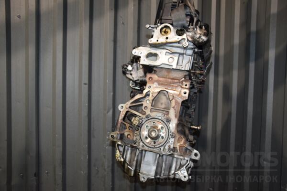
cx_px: 144
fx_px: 263
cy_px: 96
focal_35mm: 33
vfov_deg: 40.0
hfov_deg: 57.2
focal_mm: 22
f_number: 5
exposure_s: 1/60
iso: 800
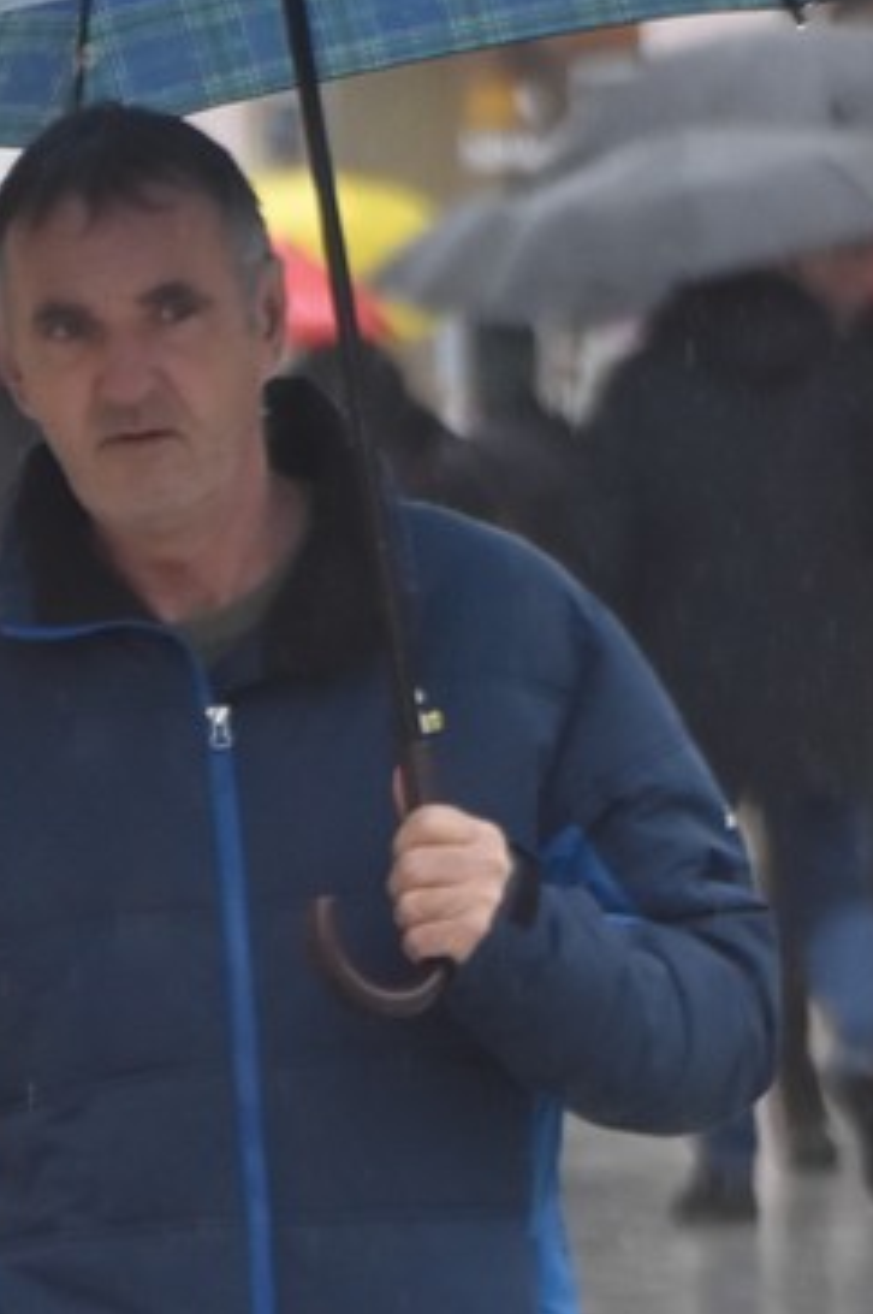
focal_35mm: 779
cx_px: 162
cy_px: 1328
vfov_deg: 2.6
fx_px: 28406
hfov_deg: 1.8
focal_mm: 175
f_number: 5
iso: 1250
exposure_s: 1/400
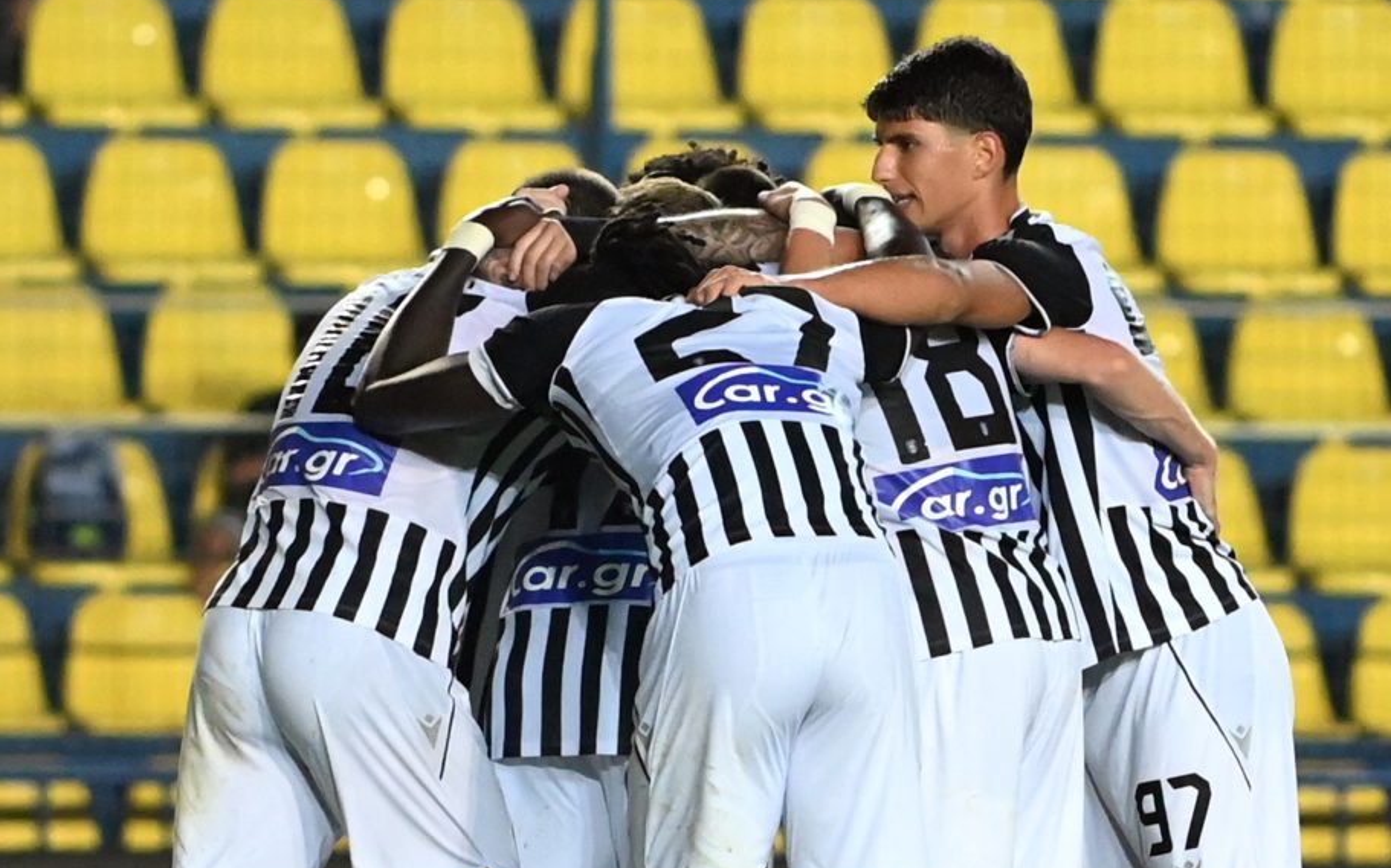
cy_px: 497
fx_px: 7732
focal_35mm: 204
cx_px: 772
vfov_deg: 6.4
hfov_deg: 10.3
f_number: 2.8
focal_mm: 180
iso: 4000
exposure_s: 1/1000
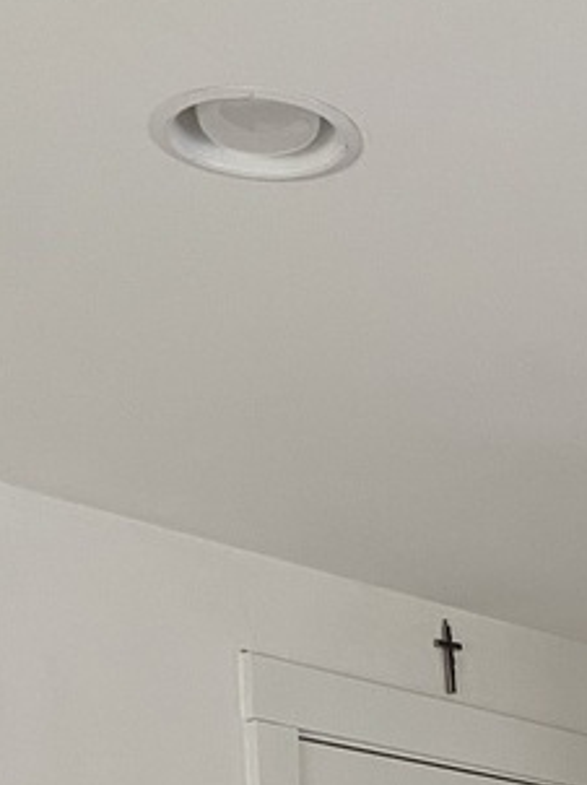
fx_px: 2106
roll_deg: -0.2
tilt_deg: -7.4
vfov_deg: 17.4
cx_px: 673
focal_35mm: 93
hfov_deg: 15.4
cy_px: 1385
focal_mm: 4.25
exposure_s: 1/60
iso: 125
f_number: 1.8
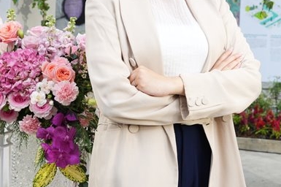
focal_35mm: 79
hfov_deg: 24.9
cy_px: 11
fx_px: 616
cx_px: 257
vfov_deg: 16.9
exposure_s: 1/125
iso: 2000
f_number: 7.1
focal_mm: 38
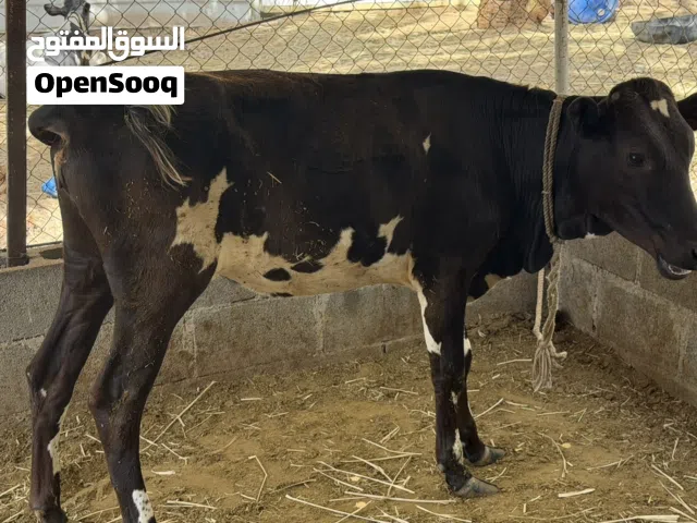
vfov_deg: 30.3
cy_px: 262
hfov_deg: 39.7
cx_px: 348
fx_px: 966
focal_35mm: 48
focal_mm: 6.76
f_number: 1.78
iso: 64
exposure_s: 1/173
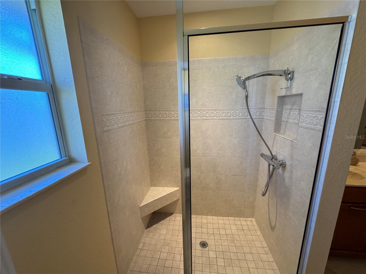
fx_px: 148
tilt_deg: -10.1
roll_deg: +1.4
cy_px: 137
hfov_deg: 102.1
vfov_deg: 85.7
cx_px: 183
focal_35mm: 14
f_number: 2.2
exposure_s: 1/120
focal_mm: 2.22
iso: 200
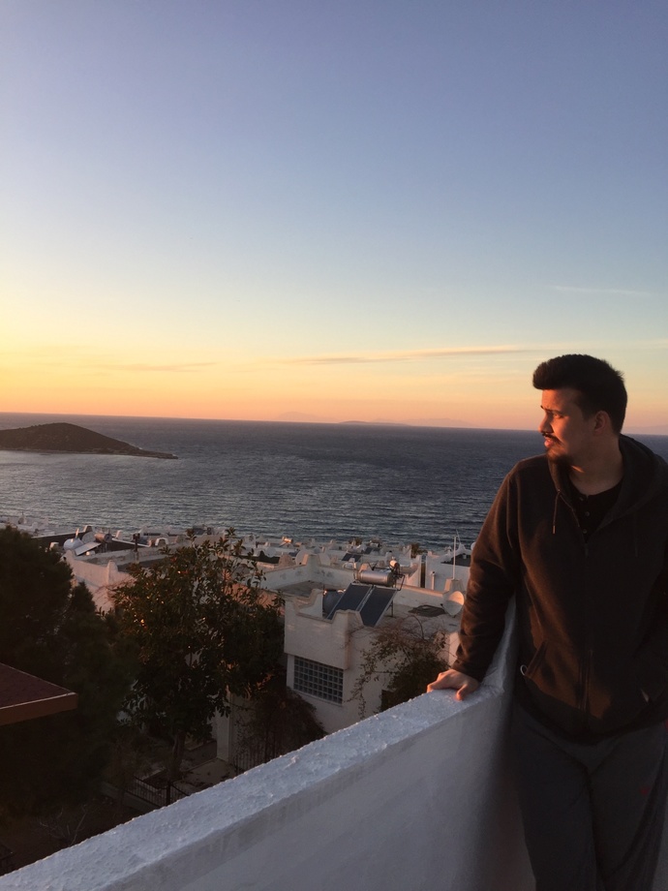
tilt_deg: -2.3
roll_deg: -2.1
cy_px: 446
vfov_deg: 61.7
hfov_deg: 48.2
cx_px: 334
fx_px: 746
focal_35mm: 29
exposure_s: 1/332
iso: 32
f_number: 2.2
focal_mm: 4.15
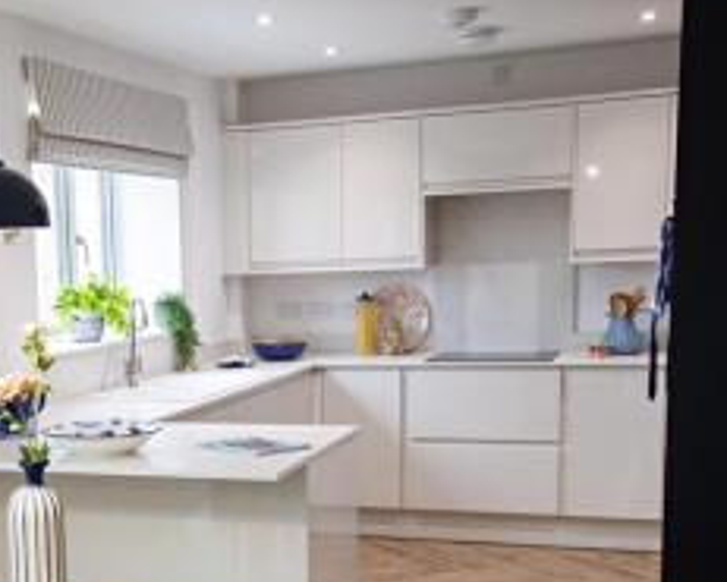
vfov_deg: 25.8
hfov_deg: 31.2
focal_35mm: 58
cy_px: 467
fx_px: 1248
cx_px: 94
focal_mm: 30
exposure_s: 1/20
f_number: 9
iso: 800
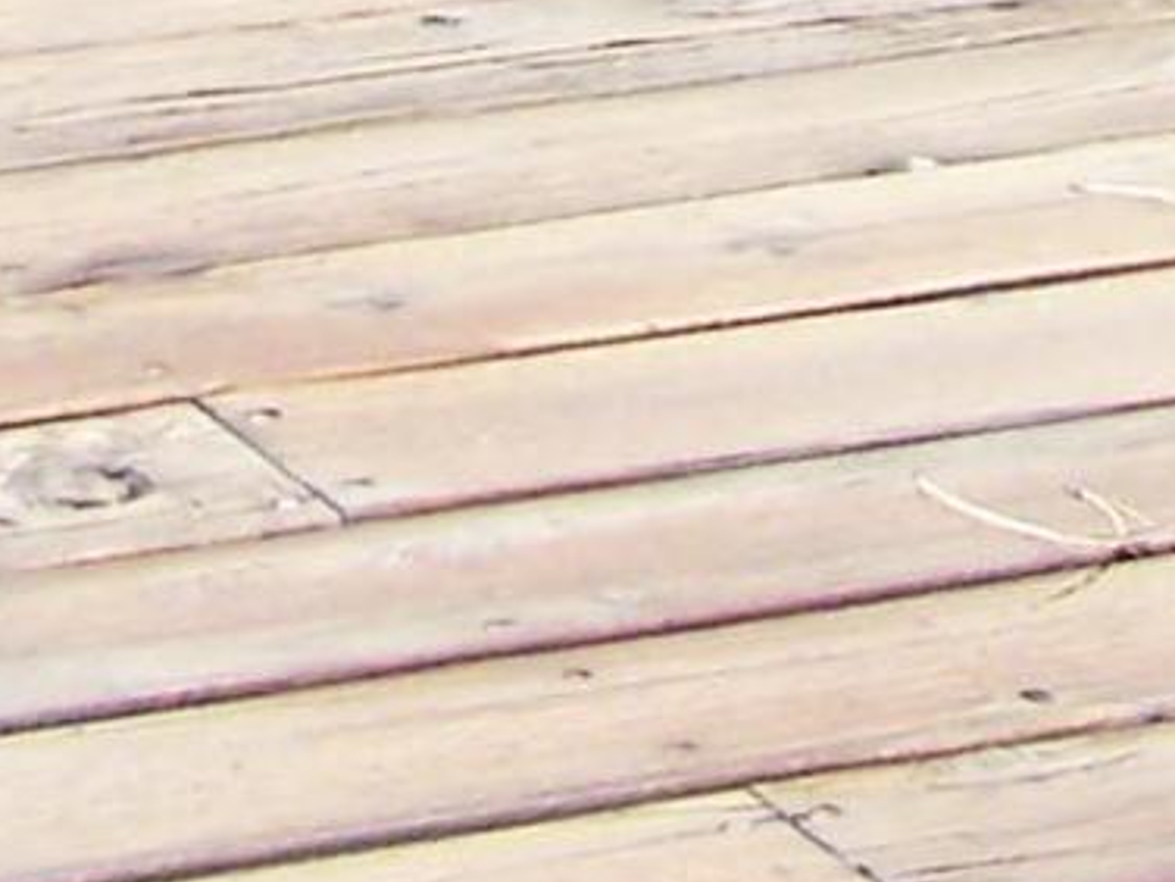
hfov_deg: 6.5
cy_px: -2167
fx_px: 10285
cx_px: -75
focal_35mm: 303
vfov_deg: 4.6
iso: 64
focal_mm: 6.3
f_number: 4
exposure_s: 1/320
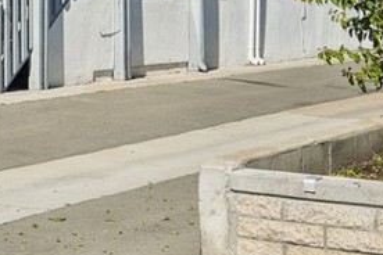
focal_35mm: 126
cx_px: -319
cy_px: -139
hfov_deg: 14.3
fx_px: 1340
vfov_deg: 10.5
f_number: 8
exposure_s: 1/640
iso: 100
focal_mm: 34
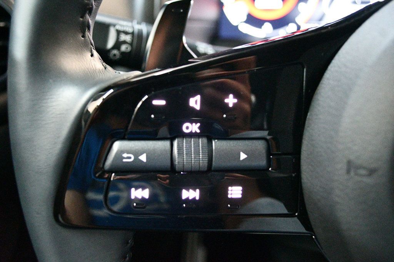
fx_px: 361
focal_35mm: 33
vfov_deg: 39.9
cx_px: 197
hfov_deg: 57.2
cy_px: 131
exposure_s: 1/40
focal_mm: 22
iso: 12800
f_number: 4
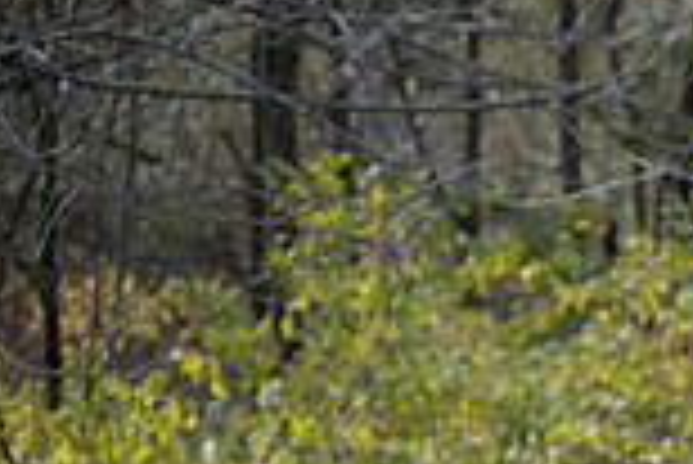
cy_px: 840
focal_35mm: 302
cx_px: 1274
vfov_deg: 4.5
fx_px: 5819
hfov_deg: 6.6
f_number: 5
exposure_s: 1/800
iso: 400
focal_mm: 80
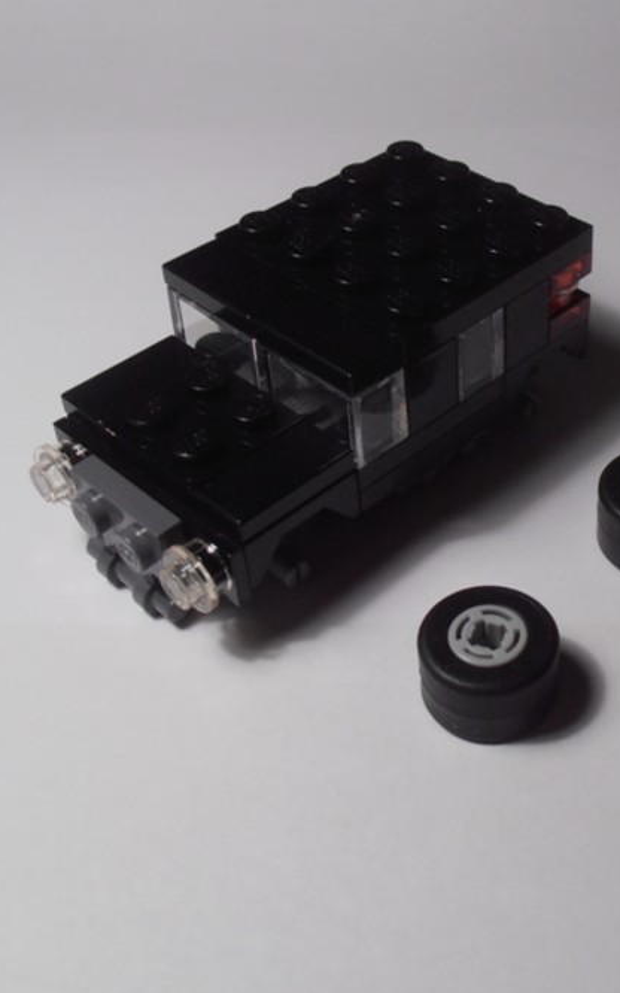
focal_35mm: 53
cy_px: 500
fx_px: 1433
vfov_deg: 38.2
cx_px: 522
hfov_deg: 23.9
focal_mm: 6.61
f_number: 3.9
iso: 80
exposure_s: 1/50
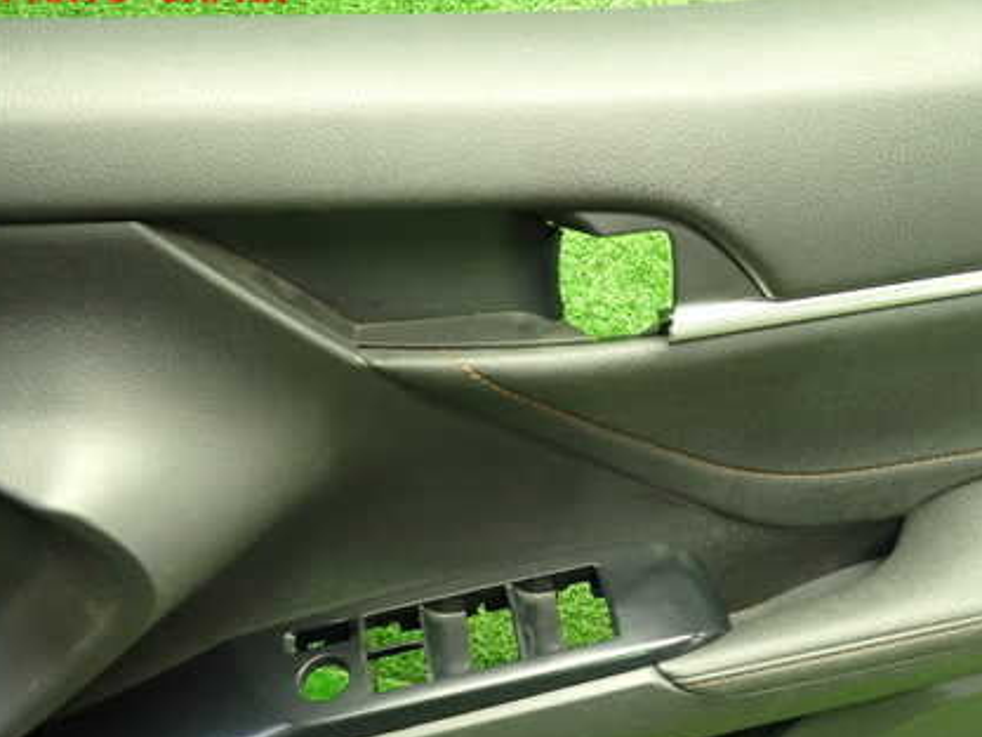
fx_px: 1022
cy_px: 487
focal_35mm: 36
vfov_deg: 39.2
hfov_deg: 51.2
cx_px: 565
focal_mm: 4.5
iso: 500
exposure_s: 1/30
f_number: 2
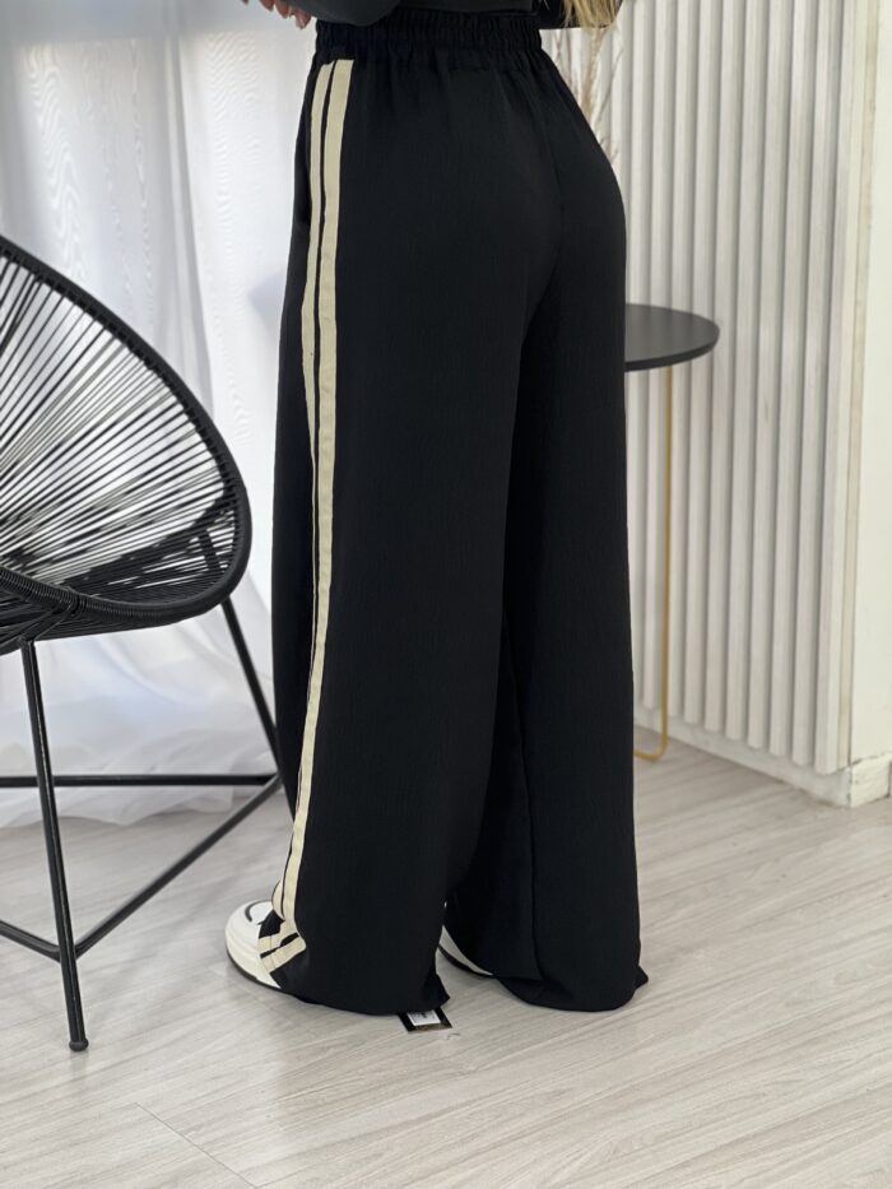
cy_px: 594
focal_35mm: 77
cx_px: 446
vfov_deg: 25.3
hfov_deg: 19.1
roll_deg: +0.8
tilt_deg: -15.9
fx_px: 2645
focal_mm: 9
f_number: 2.8
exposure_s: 1/120
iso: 125
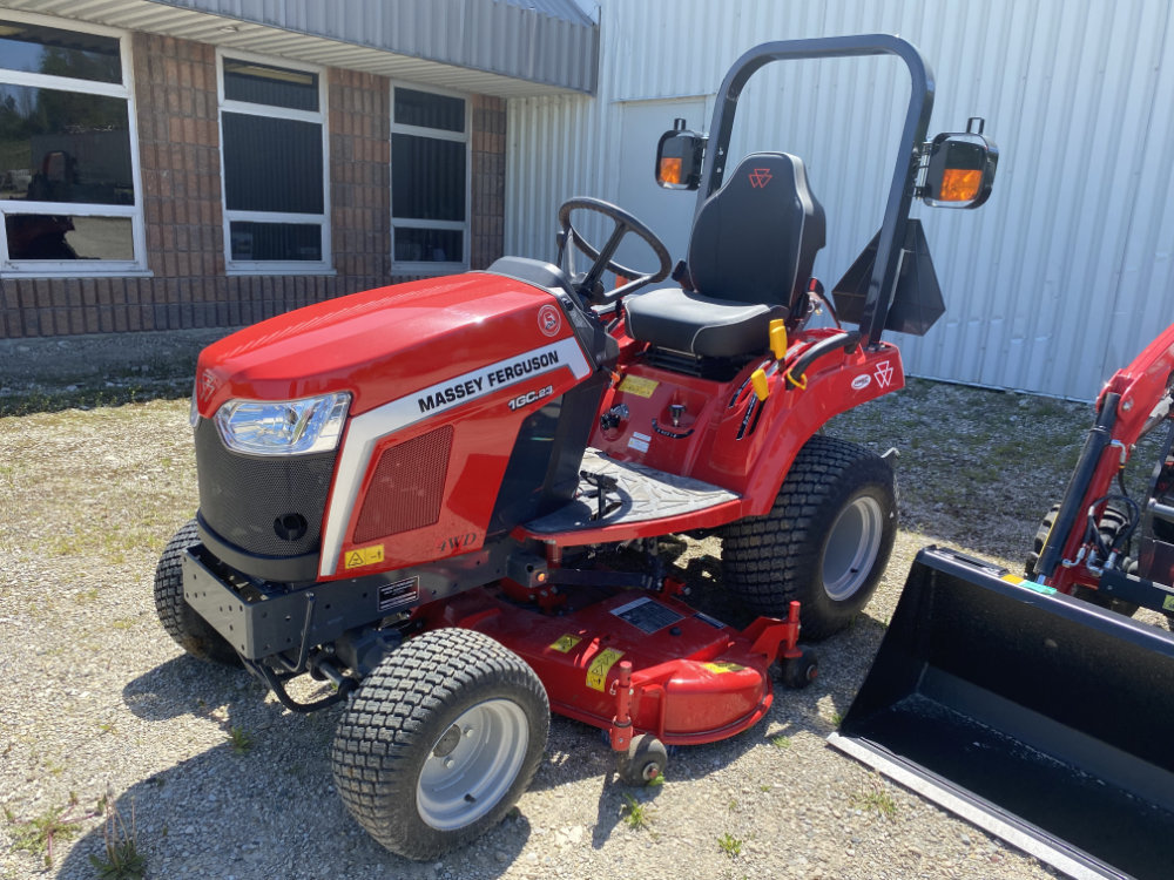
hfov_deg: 67.3
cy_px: 440
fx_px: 882
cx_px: 587
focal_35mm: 26
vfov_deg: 53.1
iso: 32
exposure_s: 1/1025
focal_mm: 4.2
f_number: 1.8
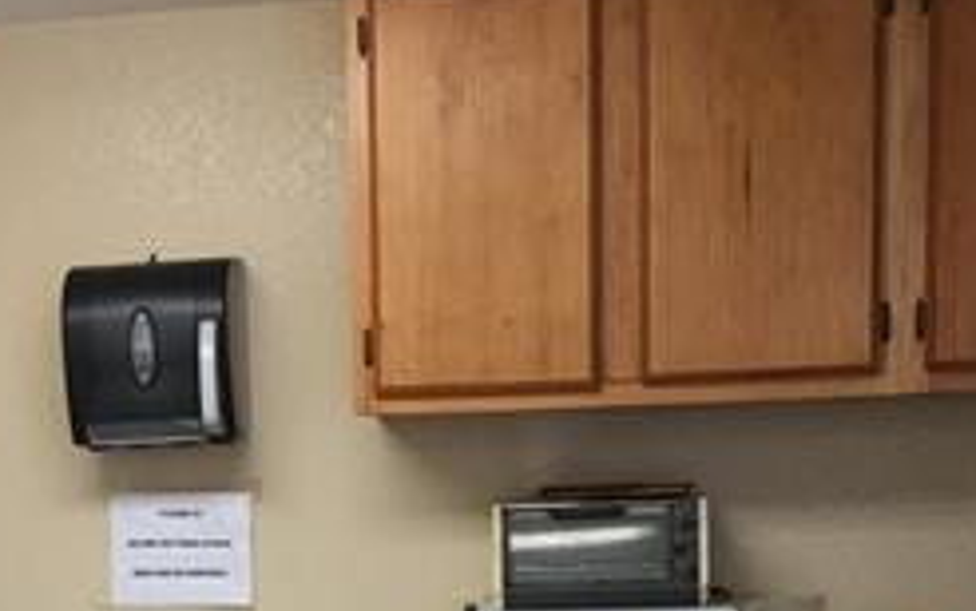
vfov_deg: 15.8
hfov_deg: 25.4
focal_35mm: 80
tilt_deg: -7.9
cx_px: 198
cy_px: 710
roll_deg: +1.9
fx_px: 2129
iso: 50
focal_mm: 4.15
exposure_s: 1/30
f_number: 2.2
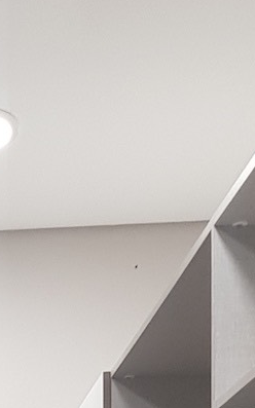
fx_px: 1546
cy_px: 905
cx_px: -229
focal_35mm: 139
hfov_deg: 9.0
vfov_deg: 12.5
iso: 50
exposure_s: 1/50
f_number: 1.7
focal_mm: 4.2
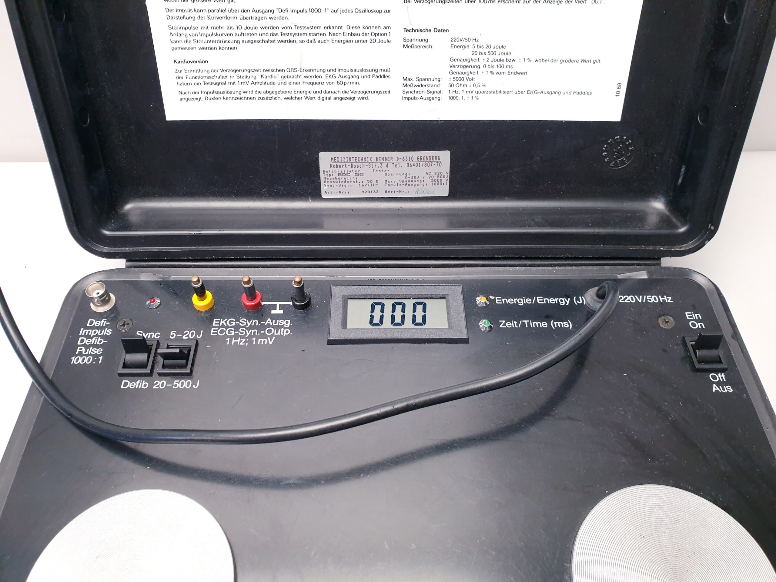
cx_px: 388
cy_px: 291
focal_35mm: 26
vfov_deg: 53.1
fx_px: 583
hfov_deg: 67.3
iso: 125
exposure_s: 1/50
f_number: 2.4
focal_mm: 4.3
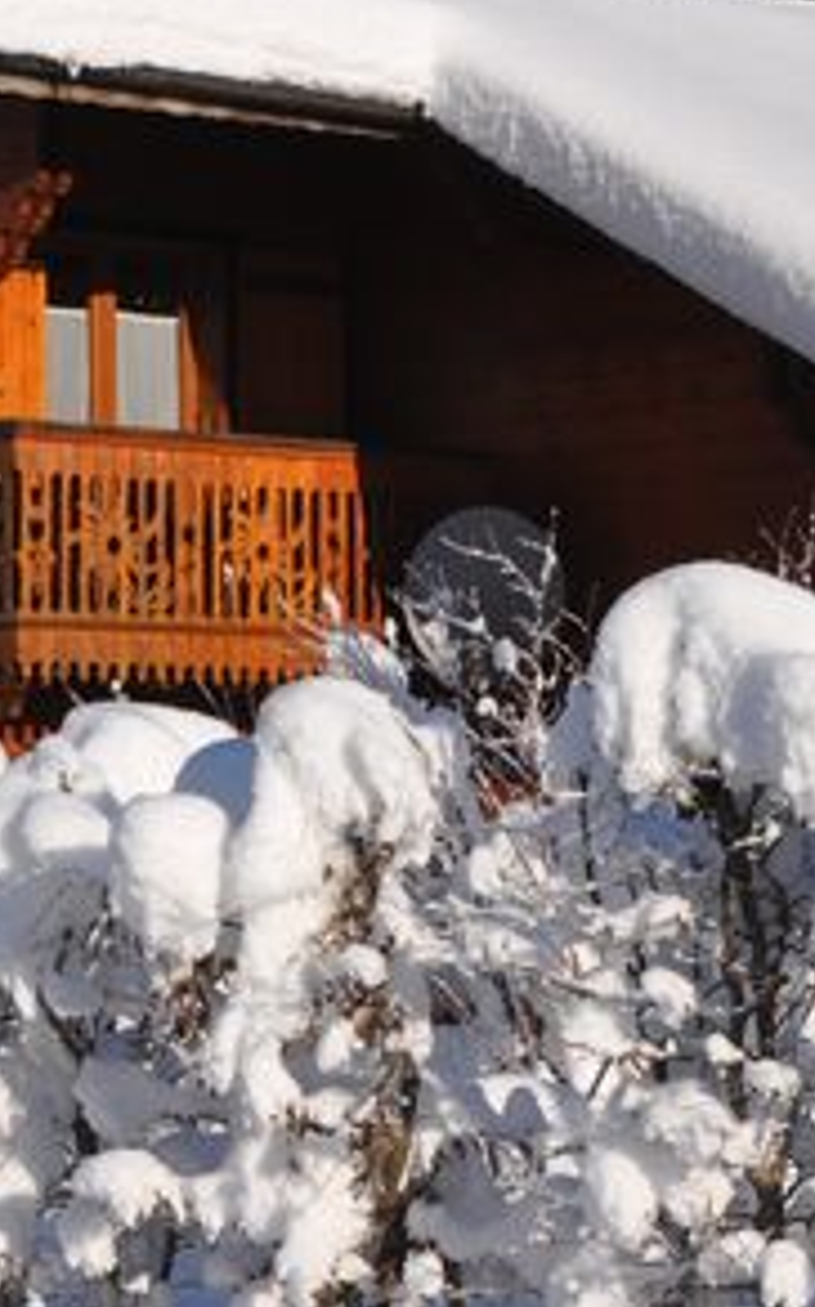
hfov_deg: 9.8
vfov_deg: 15.6
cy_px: 562
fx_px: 4772
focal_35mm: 134
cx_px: 322
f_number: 16
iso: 200
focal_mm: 40
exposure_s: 1/250
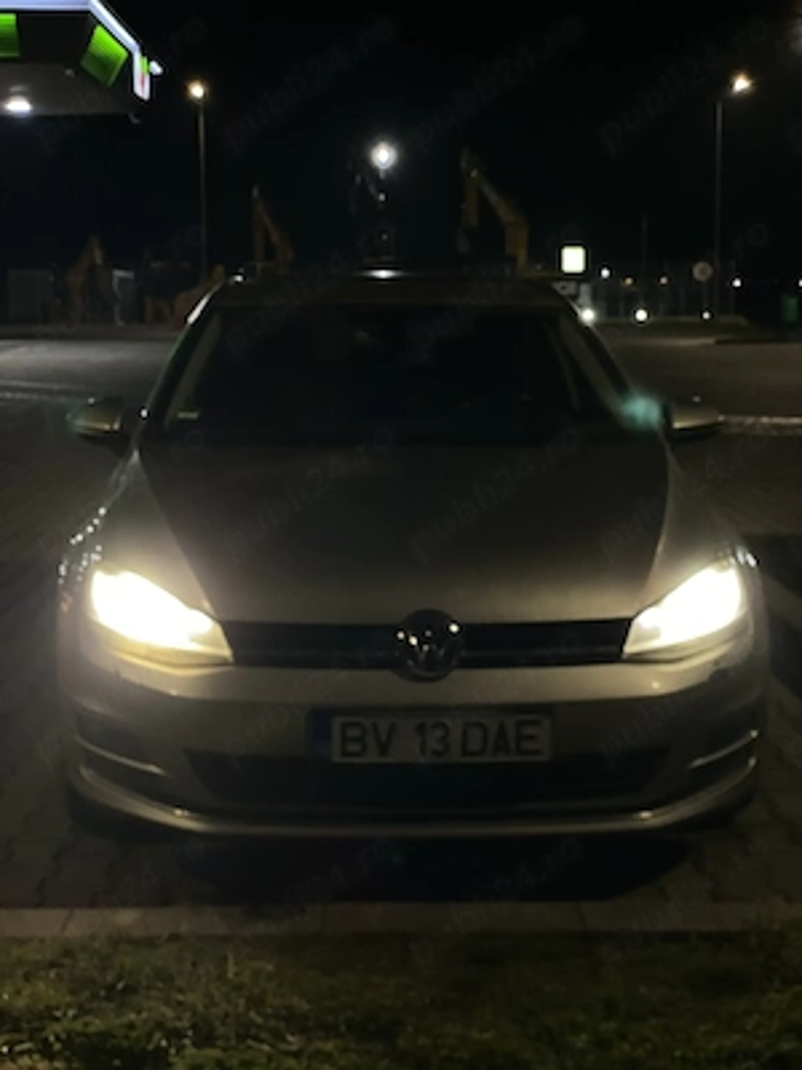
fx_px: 1606
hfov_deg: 28.0
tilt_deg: -7.1
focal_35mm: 52
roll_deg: -0.7
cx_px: 401
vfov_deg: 36.8
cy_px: 535
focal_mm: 6
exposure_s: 1/35
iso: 250
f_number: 2
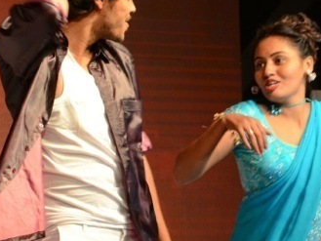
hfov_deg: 7.0
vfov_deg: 5.3
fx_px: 2616
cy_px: 156
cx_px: 146
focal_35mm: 282
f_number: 7.1
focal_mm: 92
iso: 1600
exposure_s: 1/125
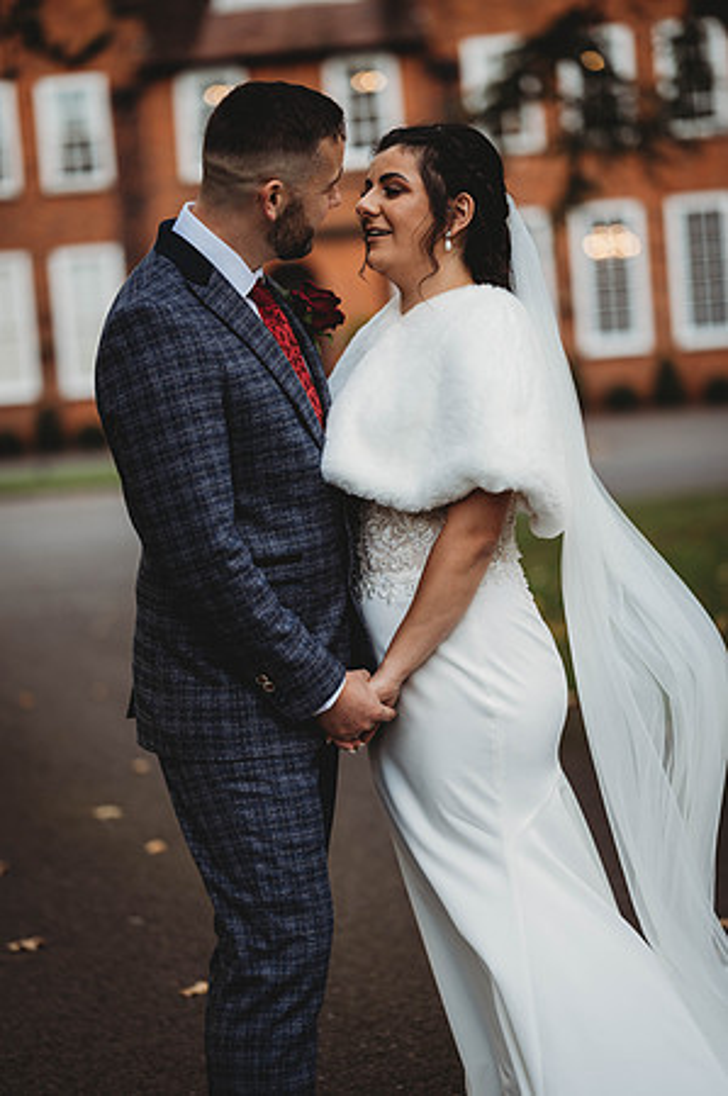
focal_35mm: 85
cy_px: 548
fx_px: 2584
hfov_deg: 16.0
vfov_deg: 23.9
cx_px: 364
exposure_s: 1/160
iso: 100
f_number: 1.8
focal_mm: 85
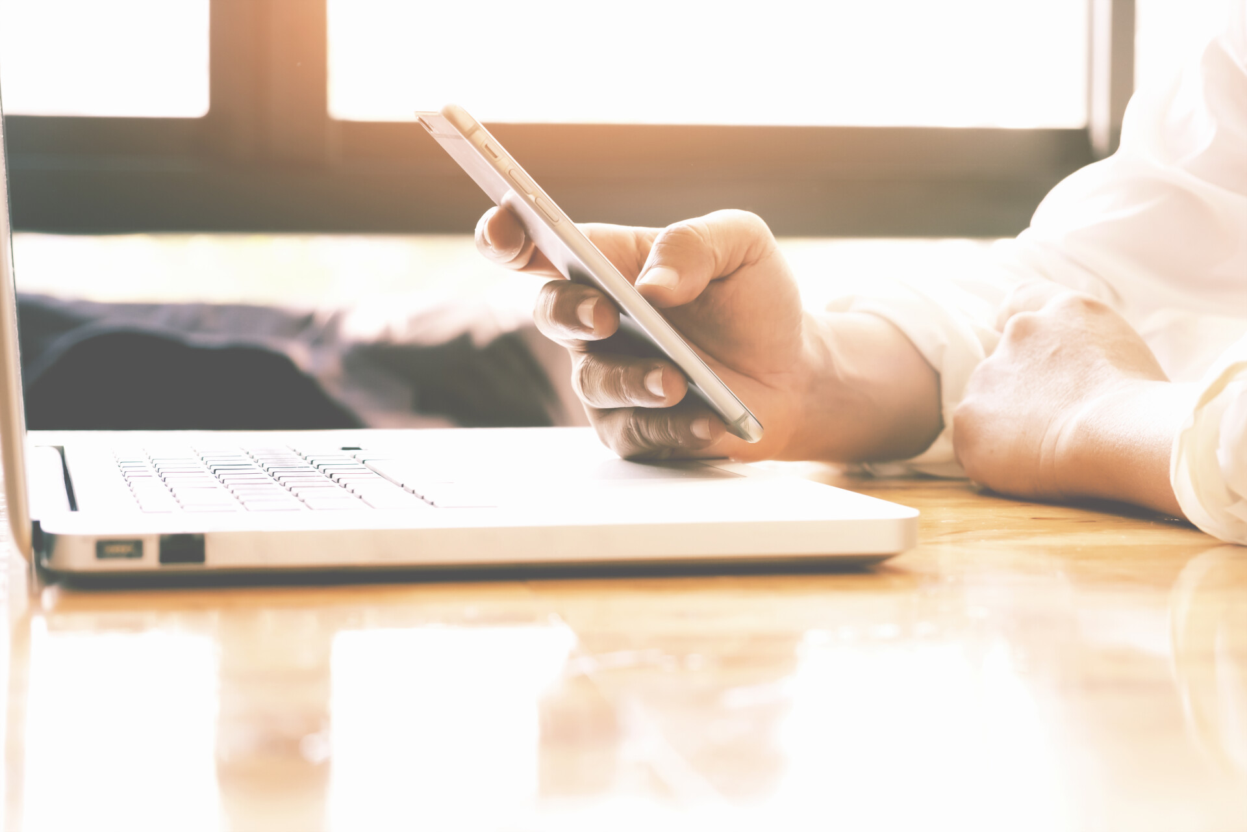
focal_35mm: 69
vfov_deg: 19.7
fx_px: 2390
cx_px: 624
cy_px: 416
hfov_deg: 29.2
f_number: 4
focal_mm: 46.3
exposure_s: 1/210
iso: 400
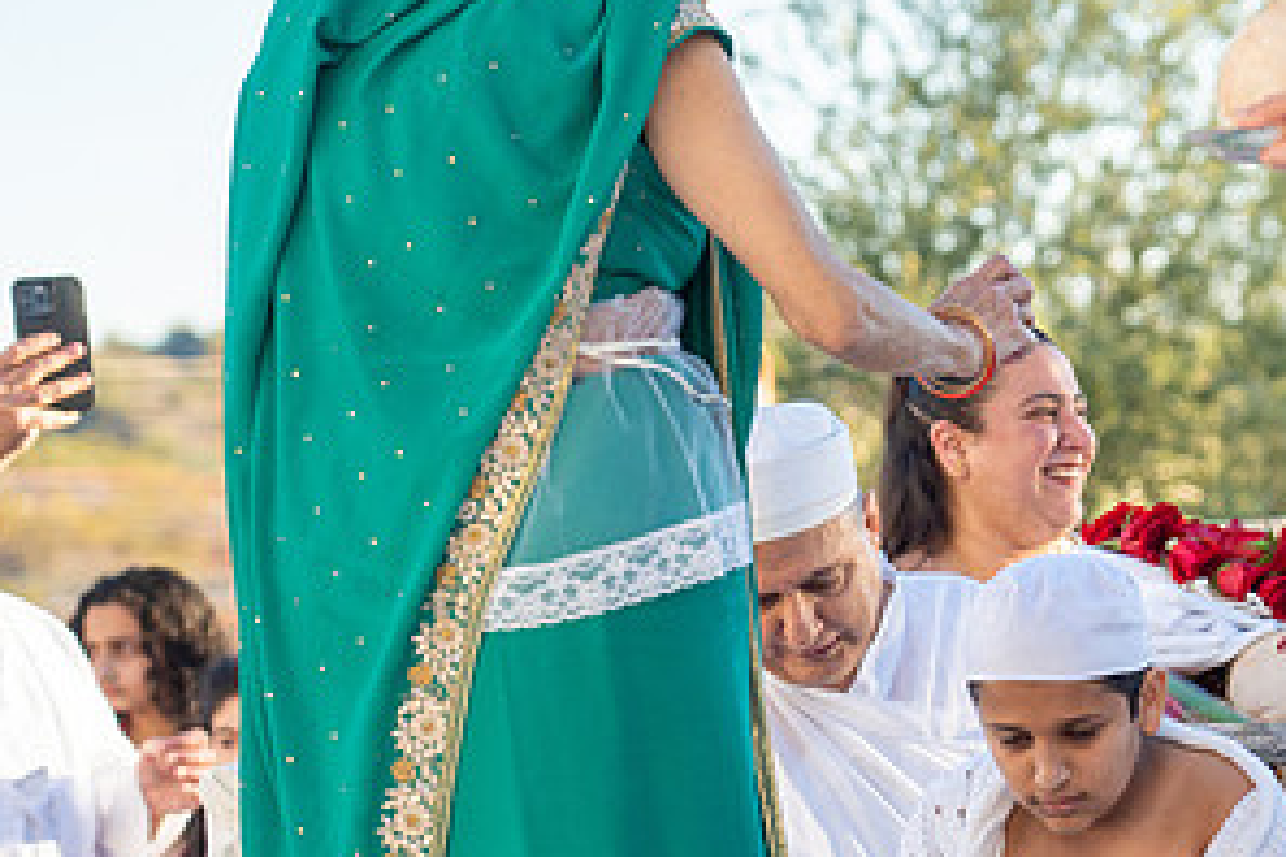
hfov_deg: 11.4
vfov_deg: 7.7
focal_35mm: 178
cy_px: 638
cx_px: 1247
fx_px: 6358
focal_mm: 91
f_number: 4
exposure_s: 1/1000
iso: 1000
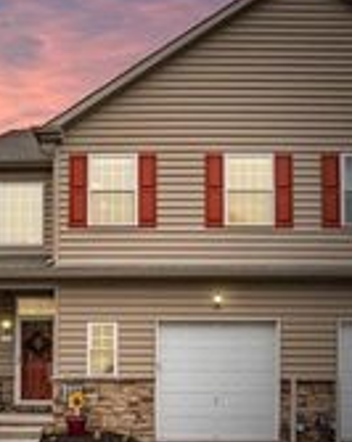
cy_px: 367
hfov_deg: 33.2
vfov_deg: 39.3
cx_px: 130
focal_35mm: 45
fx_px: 588
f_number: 10
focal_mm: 16
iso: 100
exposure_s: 1/1600
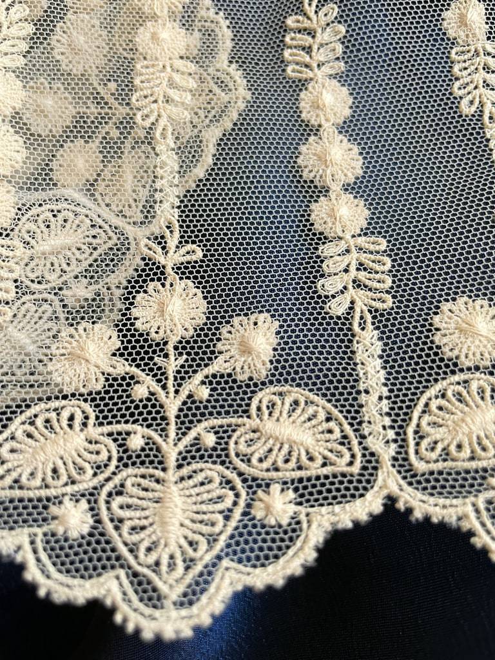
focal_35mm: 26
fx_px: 496
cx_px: 248
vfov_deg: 67.3
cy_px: 330
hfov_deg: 53.1
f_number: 1.6
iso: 160
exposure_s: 1/60
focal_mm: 4.2
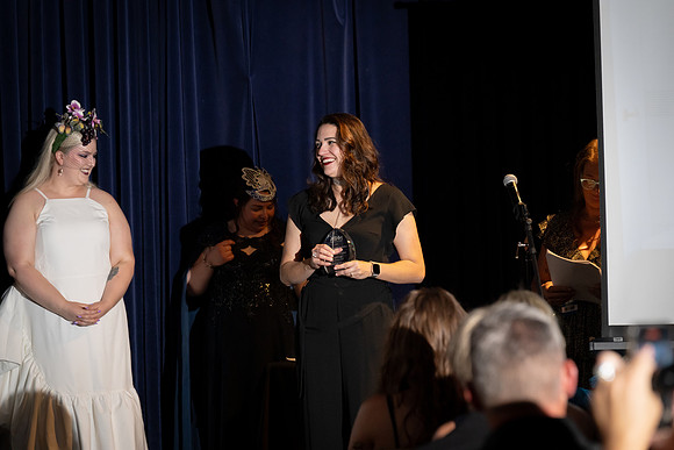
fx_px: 2809
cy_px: 225
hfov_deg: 13.7
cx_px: 337
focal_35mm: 150
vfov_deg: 9.2
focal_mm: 150
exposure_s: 1/200
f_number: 5
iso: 2500
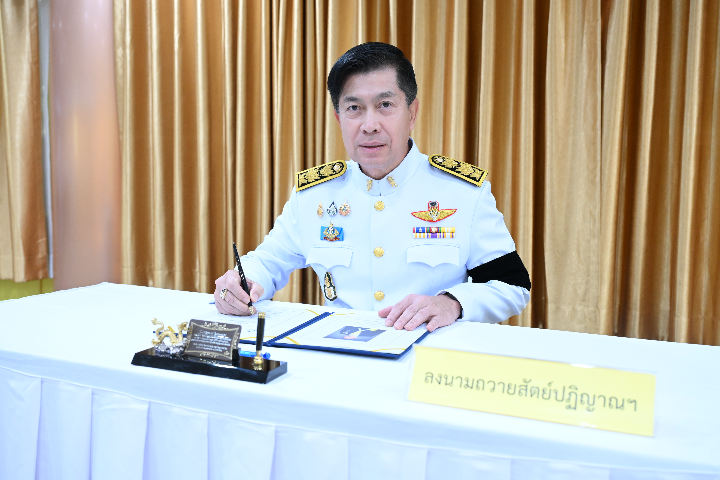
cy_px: 240
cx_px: 360
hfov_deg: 54.4
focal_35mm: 35
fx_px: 700
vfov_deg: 37.9
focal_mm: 35
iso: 3200
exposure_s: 1/80
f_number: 4
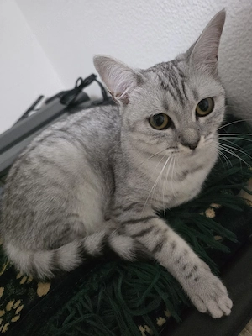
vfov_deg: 73.9
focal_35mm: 23
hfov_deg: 58.9
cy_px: 168
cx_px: 126
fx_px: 223
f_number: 1.7
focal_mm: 6.3
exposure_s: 1/101
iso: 2500
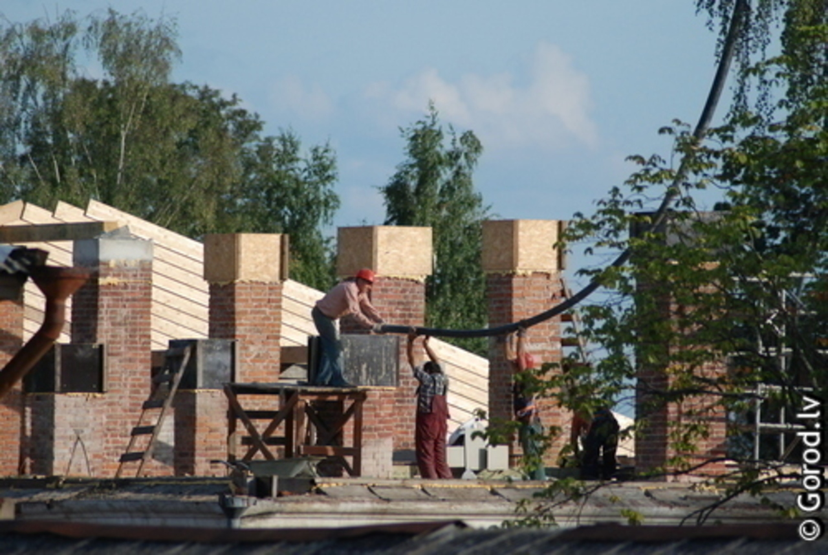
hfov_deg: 4.6
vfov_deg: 3.1
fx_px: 10367
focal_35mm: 450
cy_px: 278
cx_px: 414
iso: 500
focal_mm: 300
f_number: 6.7
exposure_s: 1/1500
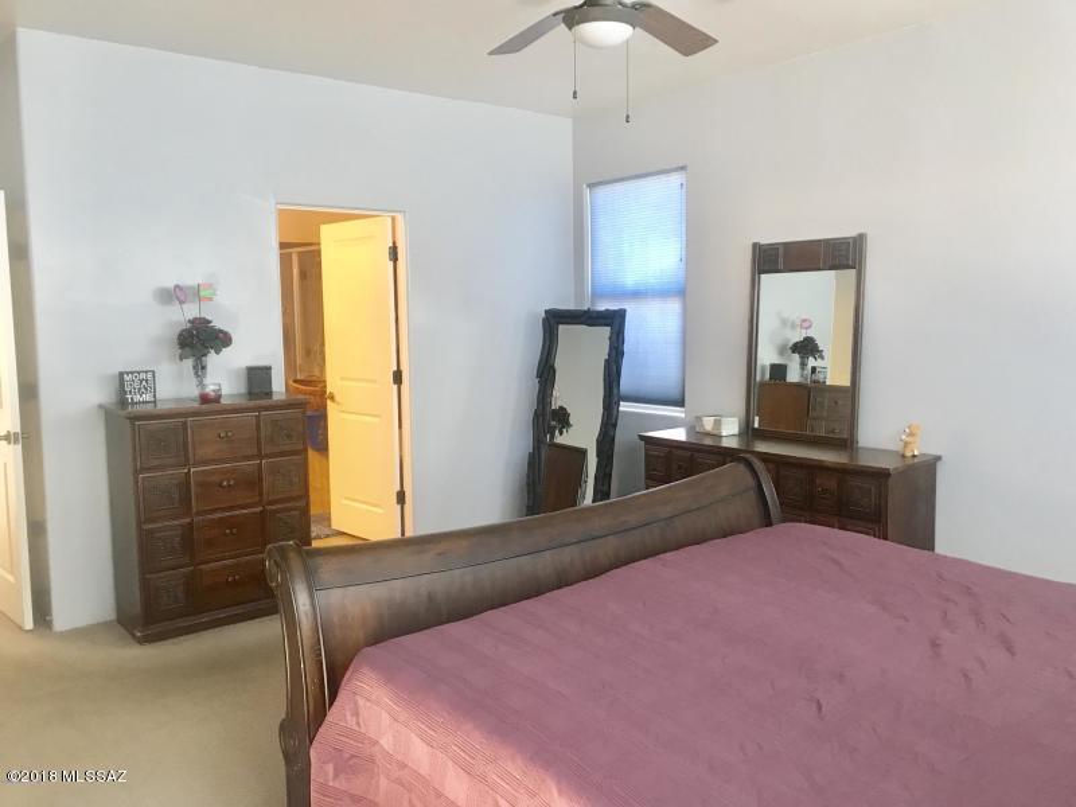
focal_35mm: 28
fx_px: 870
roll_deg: +0.6
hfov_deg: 63.4
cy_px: 404
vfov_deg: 49.7
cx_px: 538
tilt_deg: -7.7
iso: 40
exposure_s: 1/15
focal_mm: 3.99
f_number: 1.8
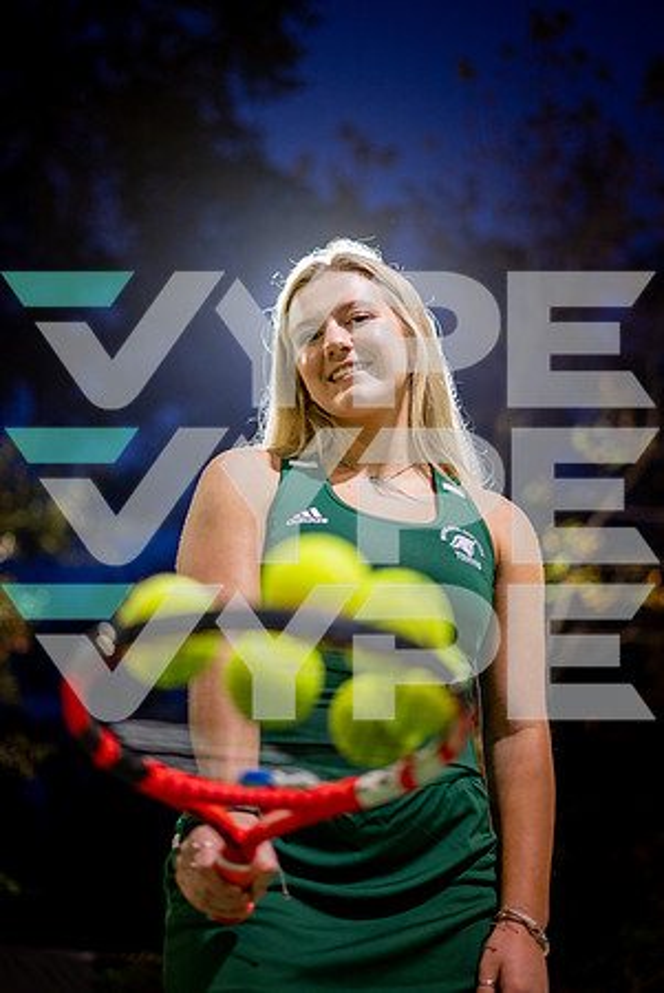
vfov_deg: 39.6
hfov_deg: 27.1
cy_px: 496
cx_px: 332
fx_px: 1380
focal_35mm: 50
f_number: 1.8
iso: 640
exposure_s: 1/200
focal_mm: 50
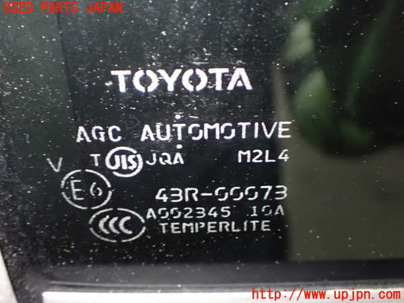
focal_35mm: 41
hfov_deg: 45.8
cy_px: 152
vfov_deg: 35.1
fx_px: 479
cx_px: 202
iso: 1600
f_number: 2.8
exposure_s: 1/10
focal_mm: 7.31
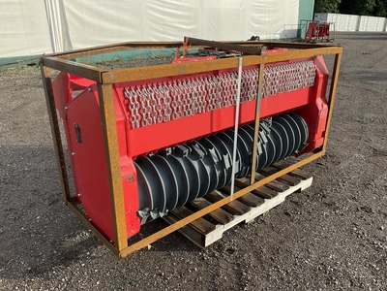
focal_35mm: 29
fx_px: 324
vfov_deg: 48.2
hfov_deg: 61.7
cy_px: 146
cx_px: 194
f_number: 1.8
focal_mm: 3
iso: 25
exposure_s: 1/759
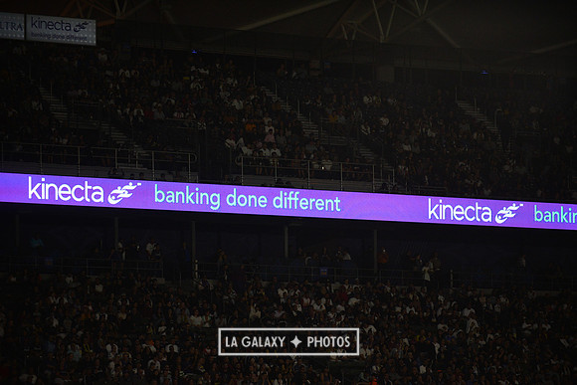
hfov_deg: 10.3
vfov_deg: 6.9
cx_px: 288
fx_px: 3206
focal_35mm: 200
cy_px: 192
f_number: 2.8
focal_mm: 200
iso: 1600
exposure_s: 1/3200
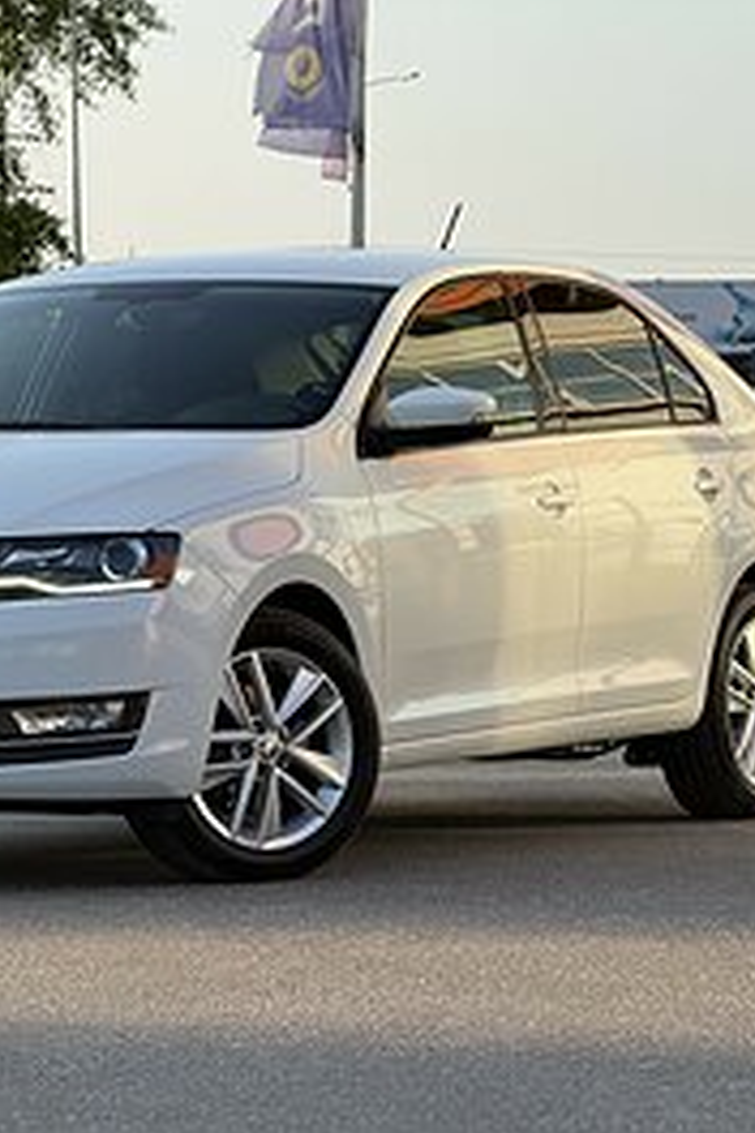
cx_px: 193
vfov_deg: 12.2
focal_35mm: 168
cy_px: 564
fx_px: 5285
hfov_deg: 8.2
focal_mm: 15.66
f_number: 2.8
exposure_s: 1/638
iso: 64
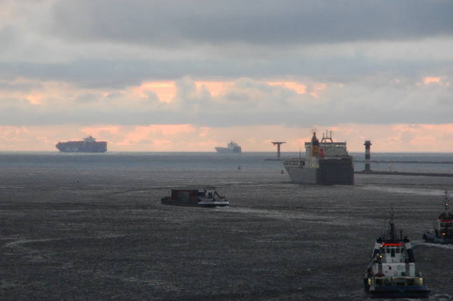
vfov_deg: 4.6
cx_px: 178
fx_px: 3703
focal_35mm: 295
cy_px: 166
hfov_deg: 7.0
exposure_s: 1/80
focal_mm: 135
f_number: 6.3
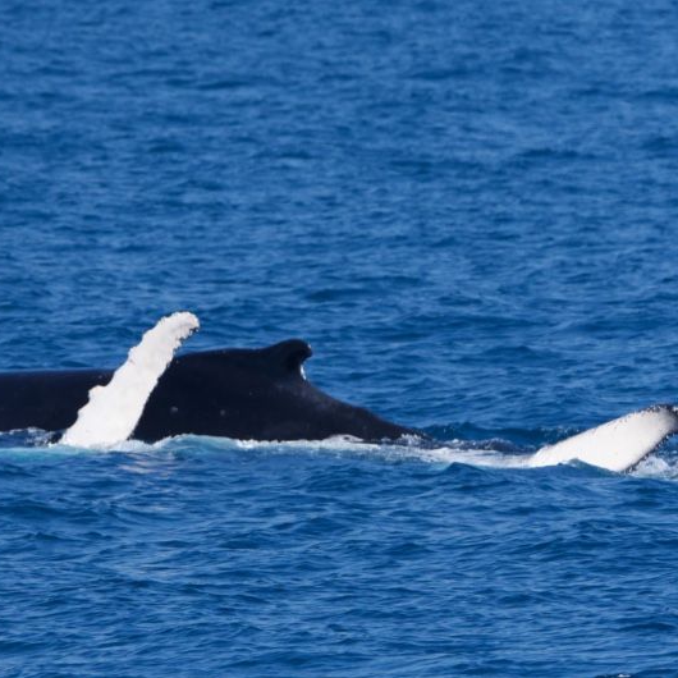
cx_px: 188
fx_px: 10371
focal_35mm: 468
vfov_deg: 3.7
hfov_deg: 3.7
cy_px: 340
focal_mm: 365
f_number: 8
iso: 1250
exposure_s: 1/3200
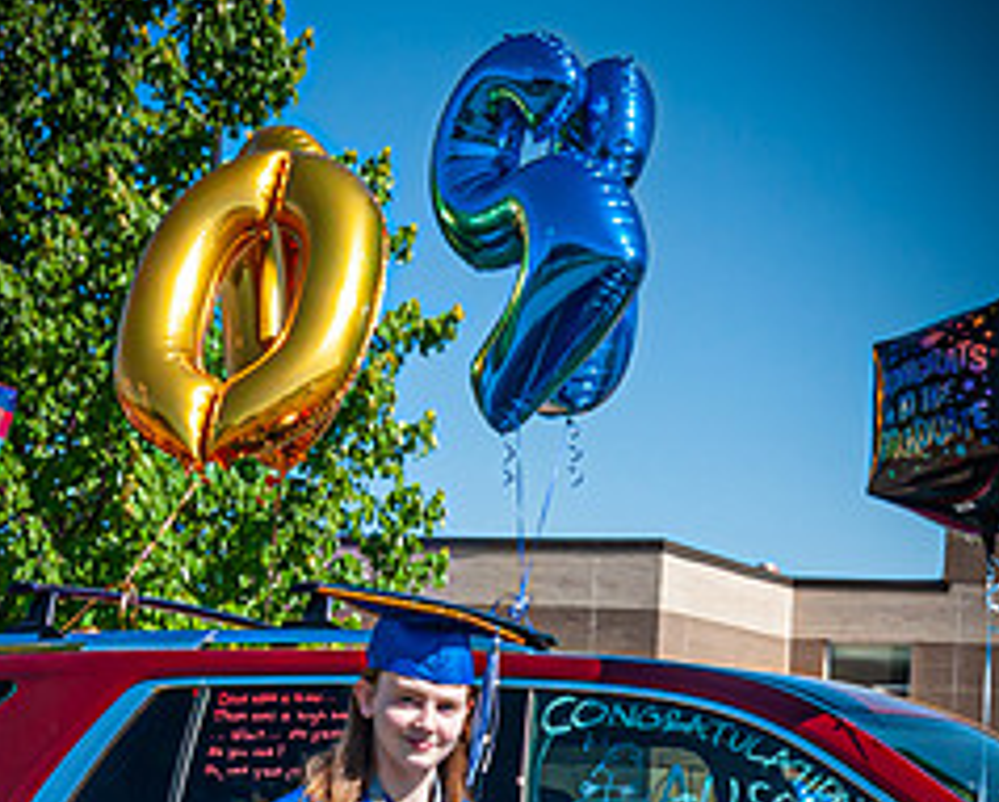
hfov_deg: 20.5
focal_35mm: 93
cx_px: 660
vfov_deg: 16.2
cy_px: 845
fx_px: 2753
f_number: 9
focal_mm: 22
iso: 200
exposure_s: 1/320
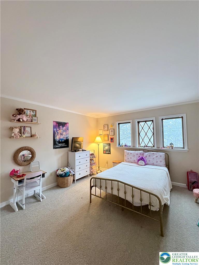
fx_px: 107
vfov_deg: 102.1
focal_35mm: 14
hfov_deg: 85.7
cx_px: 100
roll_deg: +0.5
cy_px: 132
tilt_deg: +2.7
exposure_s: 1/40
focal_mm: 2.22
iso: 800
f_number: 2.2
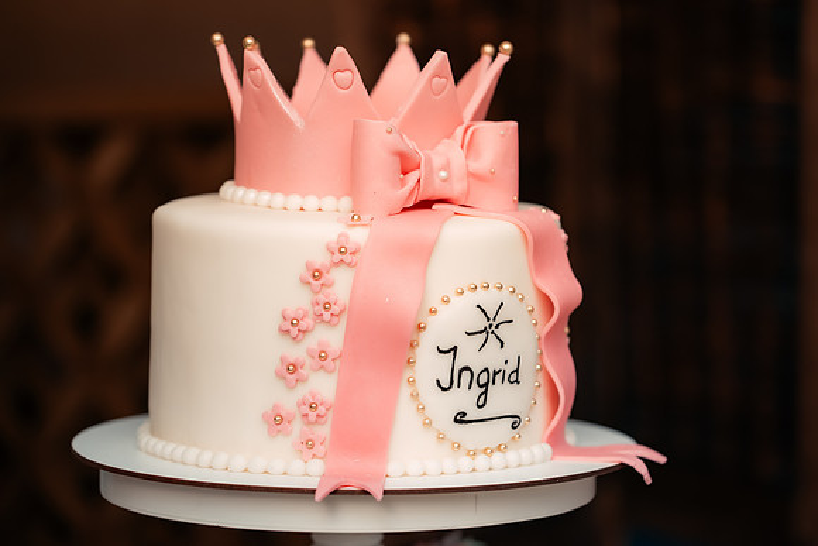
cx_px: 473
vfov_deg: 13.0
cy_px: 310
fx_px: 2390
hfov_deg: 19.4
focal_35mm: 105
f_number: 3.2
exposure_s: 1/250
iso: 2000
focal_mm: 90
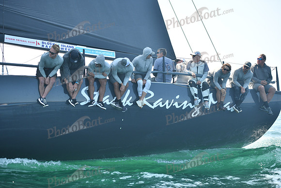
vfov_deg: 18.2
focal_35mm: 75
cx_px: 140
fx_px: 586
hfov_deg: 27.0
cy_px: 94
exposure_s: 1/640
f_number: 3.2
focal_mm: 75
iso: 320
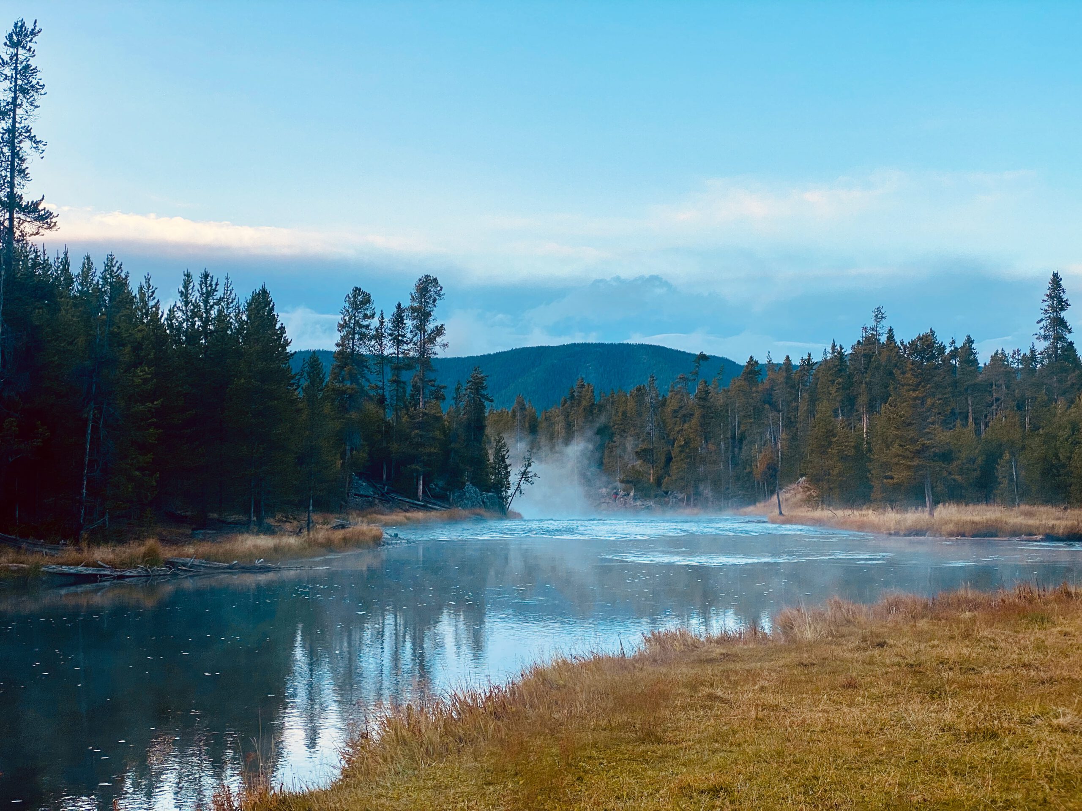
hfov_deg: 36.8
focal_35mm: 52
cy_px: 406
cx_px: 541
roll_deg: +0.1
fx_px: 1625
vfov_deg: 28.0
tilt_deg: +3.0
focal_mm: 6
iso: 20
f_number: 2
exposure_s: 1/154
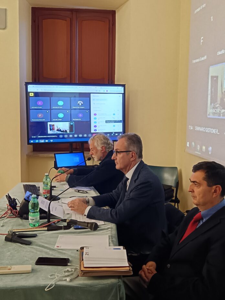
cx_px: 112
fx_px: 373
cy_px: 150
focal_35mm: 43
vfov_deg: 43.9
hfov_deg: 33.6
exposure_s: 1/25
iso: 995
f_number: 1.9
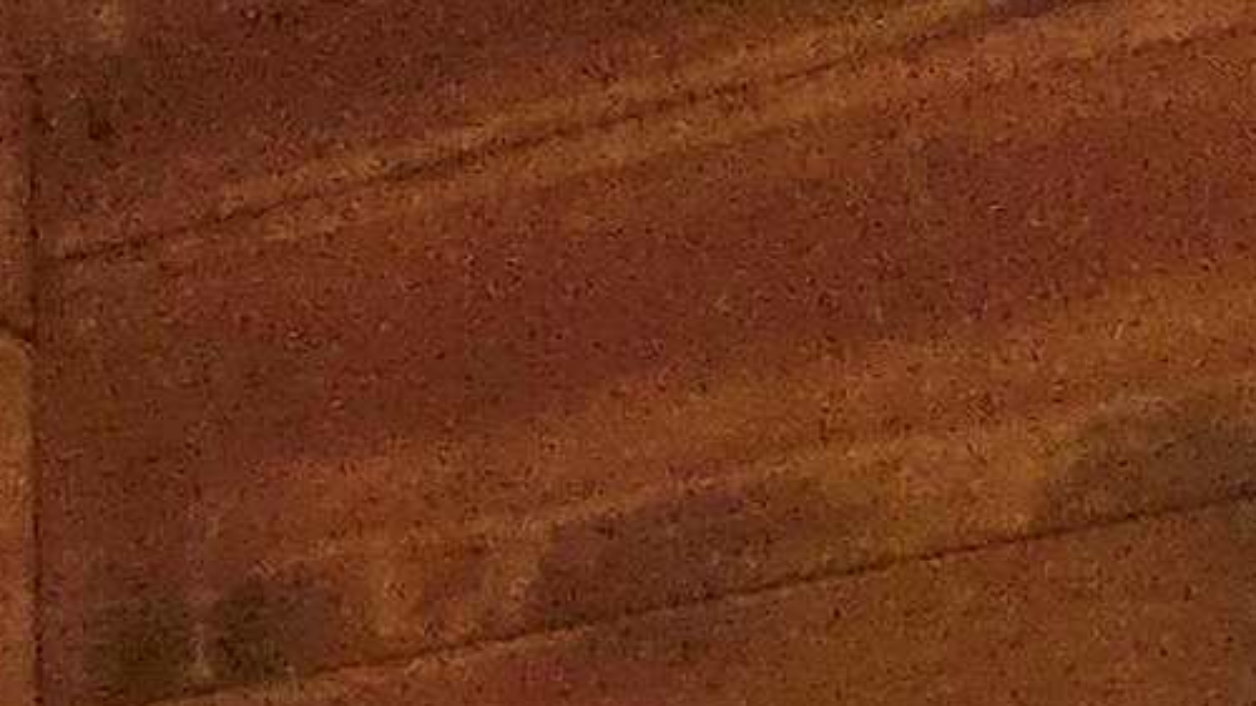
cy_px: 2731
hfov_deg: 13.9
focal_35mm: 154
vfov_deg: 6.5
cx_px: 224
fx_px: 5128
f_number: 1.7
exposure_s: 1/120
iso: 800
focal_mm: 6.3
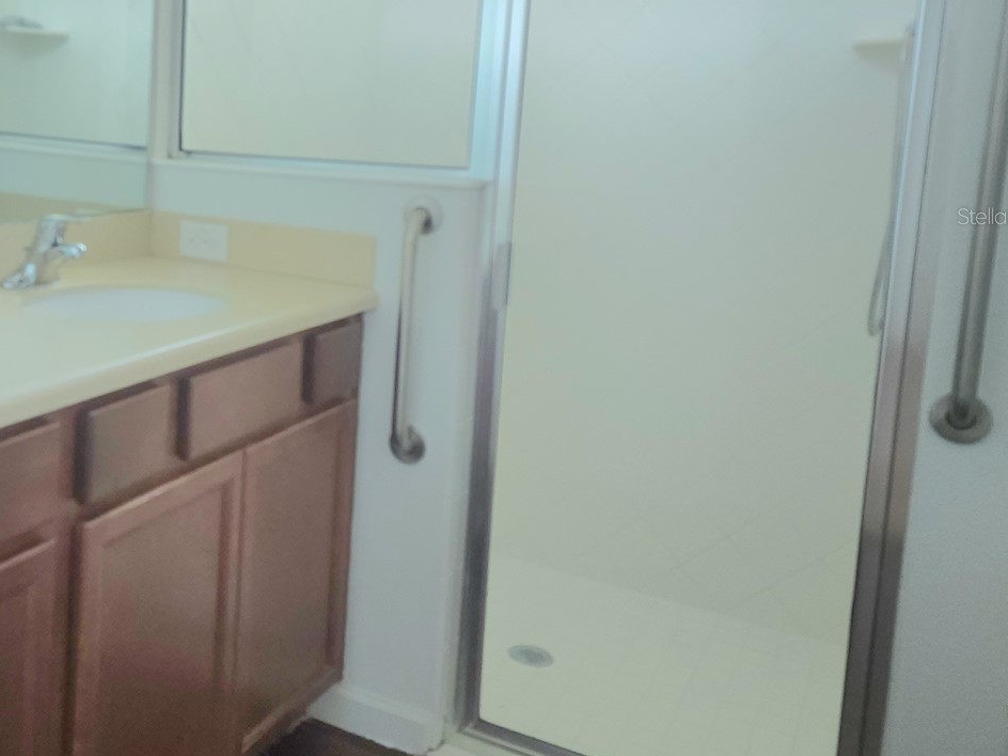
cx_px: 204
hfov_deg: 45.5
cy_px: 216
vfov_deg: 36.2
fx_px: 1136
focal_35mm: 39
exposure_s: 1/30
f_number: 1.8
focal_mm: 6.4
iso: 125
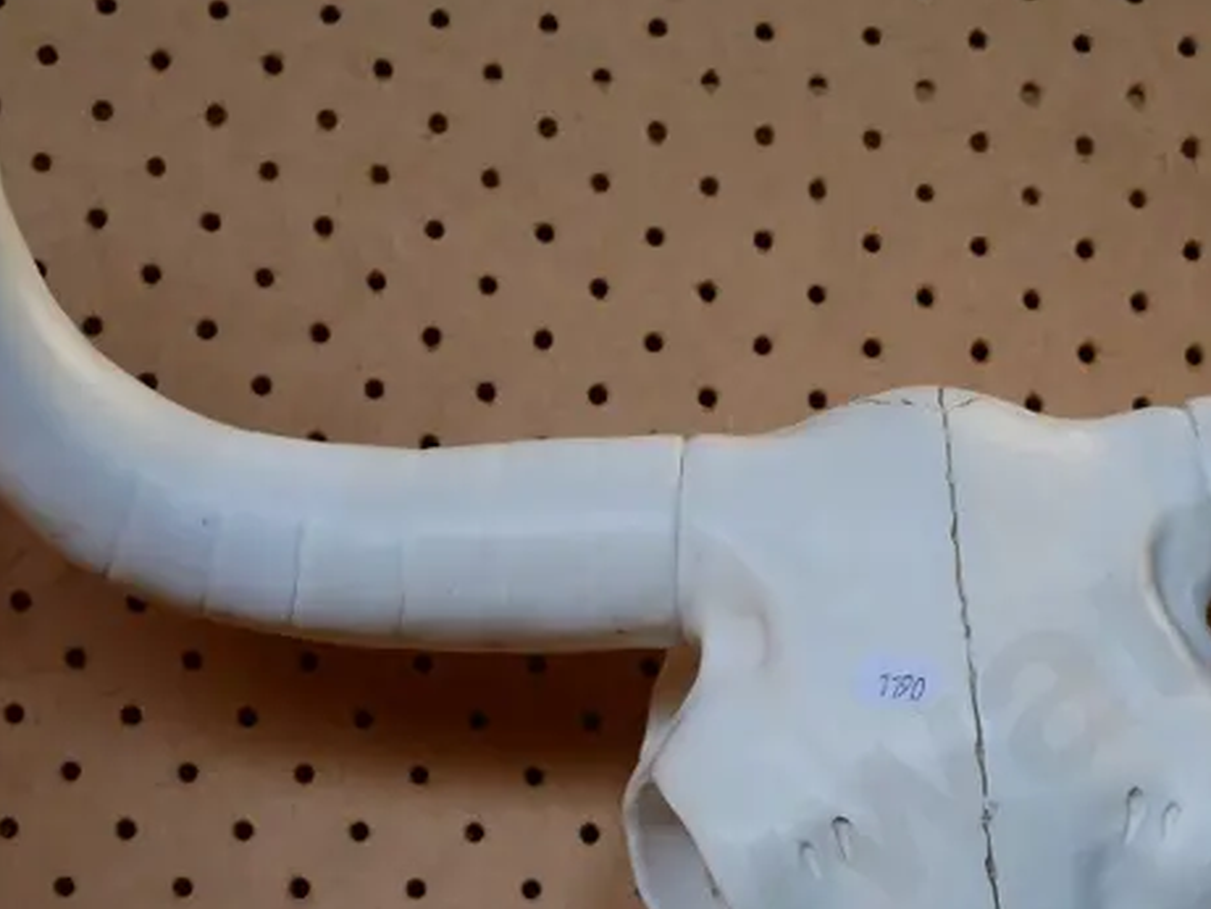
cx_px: 954
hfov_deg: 24.1
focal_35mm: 80
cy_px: 772
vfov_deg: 18.2
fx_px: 2799
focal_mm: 18
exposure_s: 1/60
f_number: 3.9
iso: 200
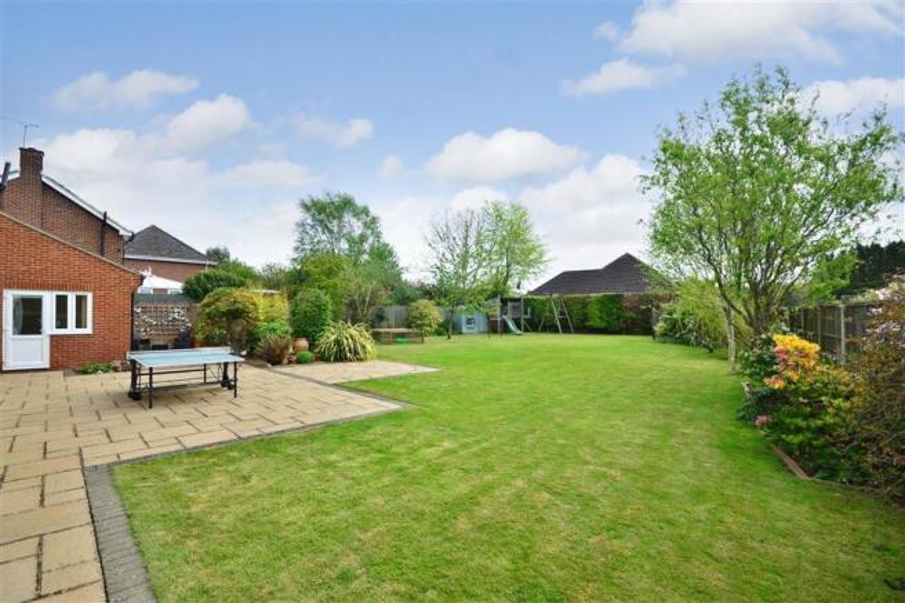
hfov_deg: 100.4
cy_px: 302
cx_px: 452
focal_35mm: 15
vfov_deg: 77.3
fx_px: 377
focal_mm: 10
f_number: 10
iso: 200
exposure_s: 1/160
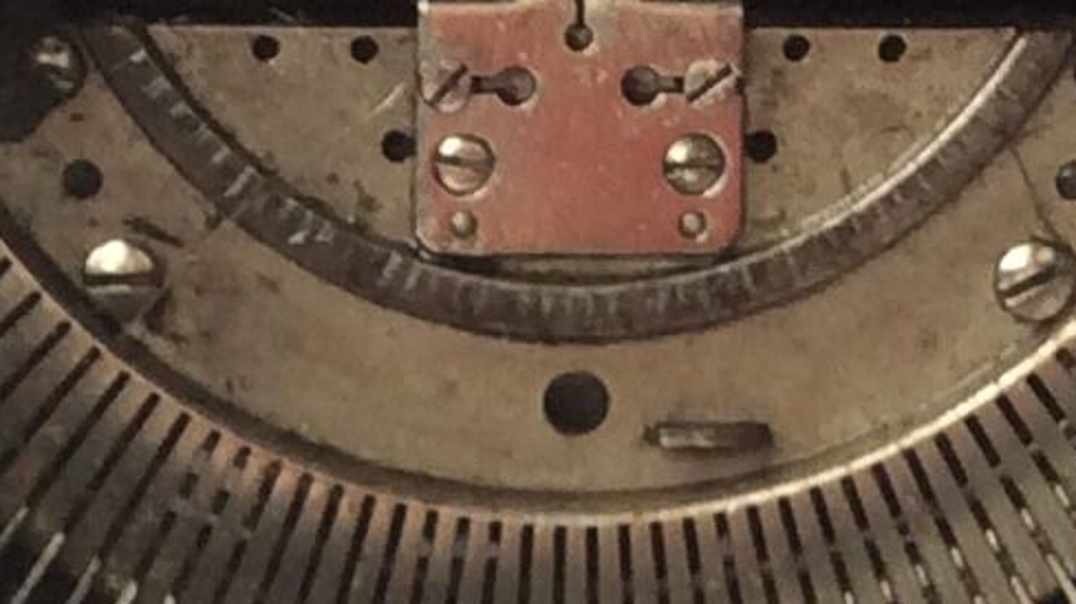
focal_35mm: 185
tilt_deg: -17.9
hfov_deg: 11.6
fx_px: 5276
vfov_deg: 6.4
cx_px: 421
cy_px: 1164
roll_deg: +0.2
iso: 40
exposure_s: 1/25
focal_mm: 3.3
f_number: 2.4
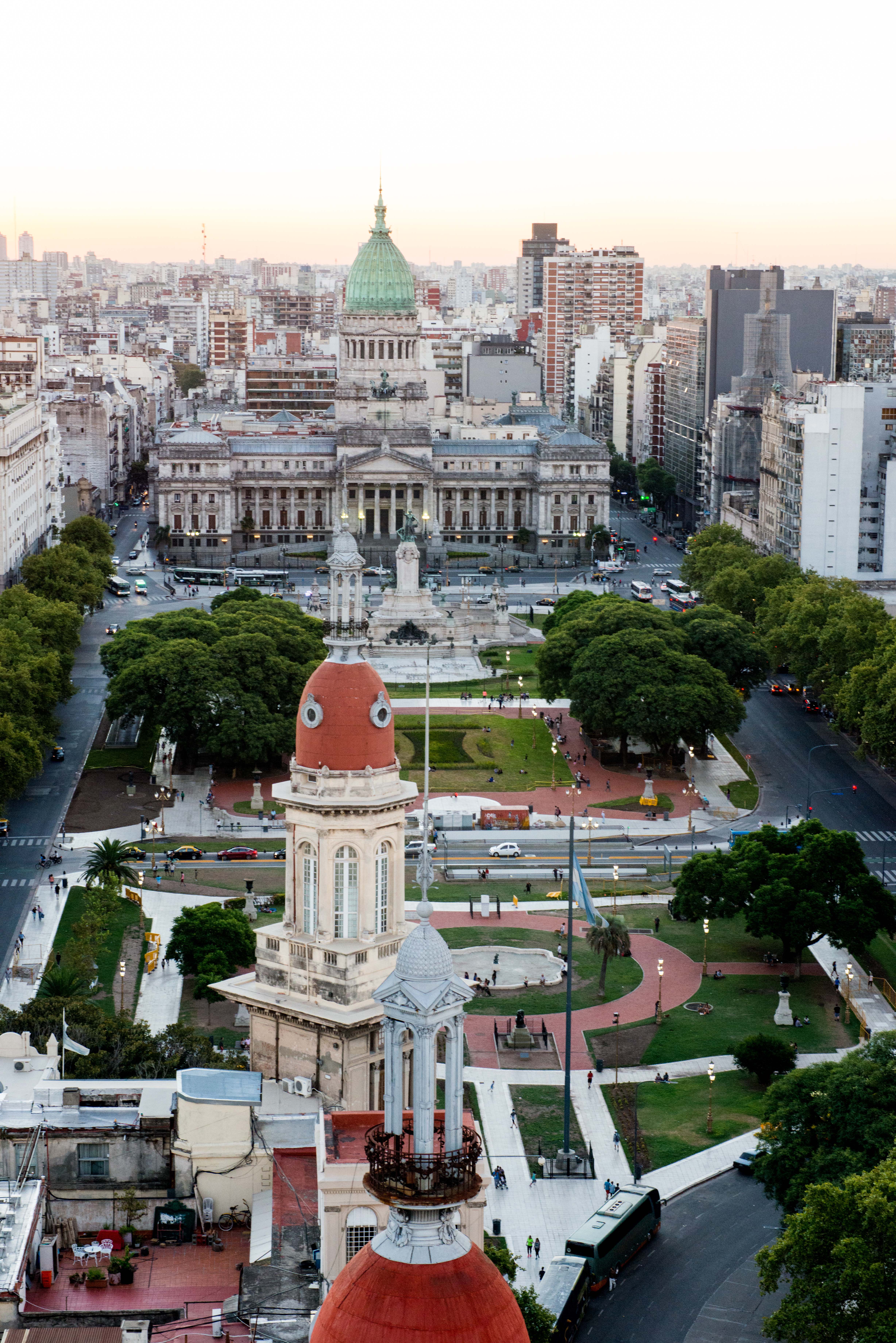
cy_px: 672
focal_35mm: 70
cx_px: 448
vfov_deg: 28.8
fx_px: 2611
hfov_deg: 19.5
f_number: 10
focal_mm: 70
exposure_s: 1/60
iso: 1600
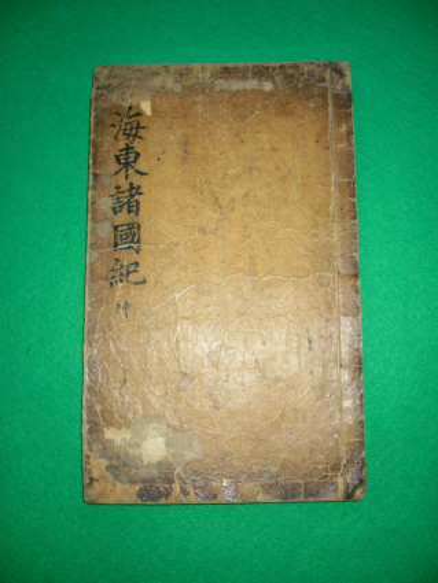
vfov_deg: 52.6
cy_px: 292
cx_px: 219
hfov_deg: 40.7
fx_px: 590
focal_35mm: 35
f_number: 2.8
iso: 100
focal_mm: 5.8
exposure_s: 1/60
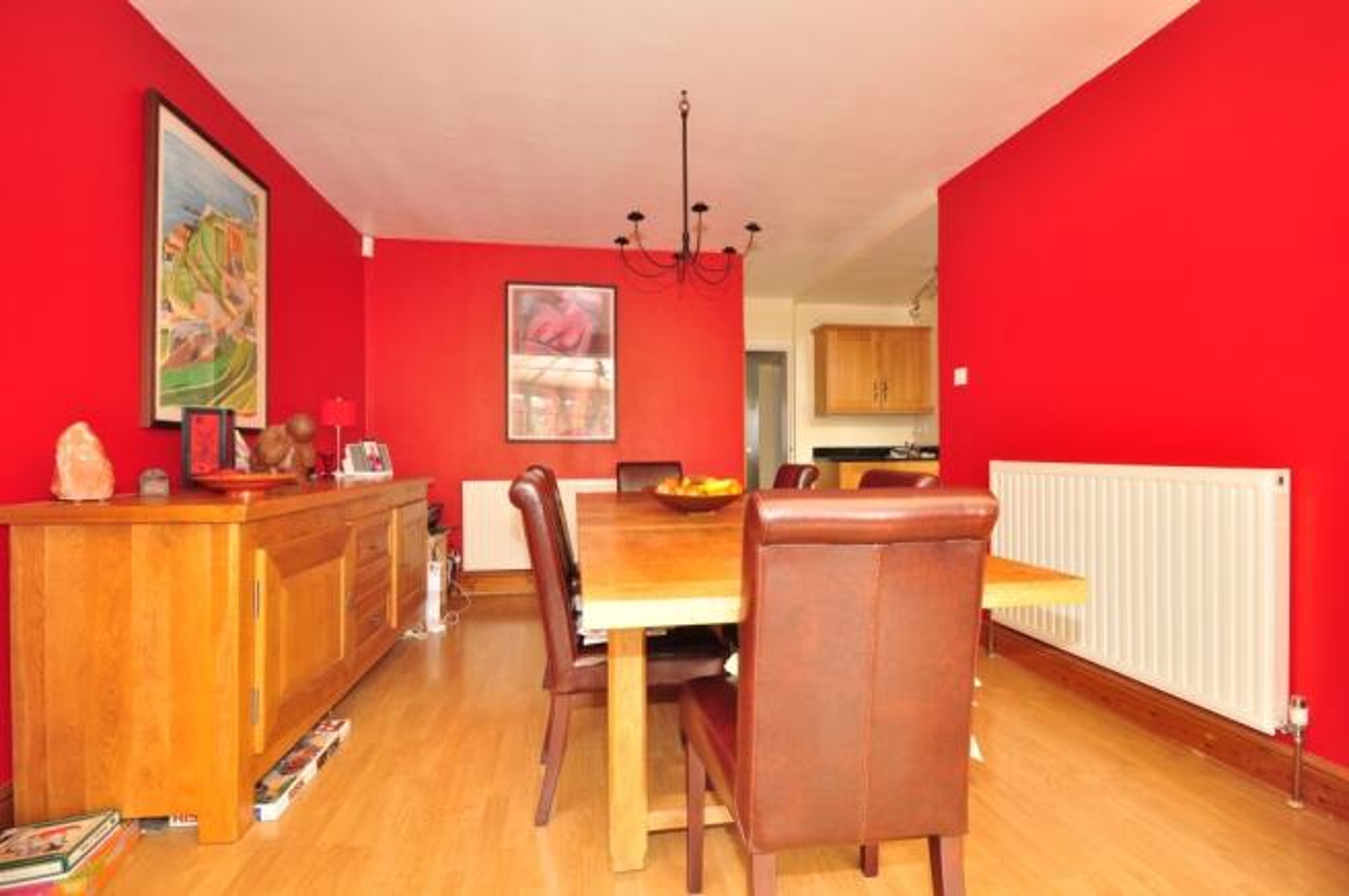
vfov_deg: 71.9
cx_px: 674
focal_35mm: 16
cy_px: 448
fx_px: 618
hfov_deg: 95.0
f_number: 8
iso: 200
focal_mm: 11
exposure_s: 1/4
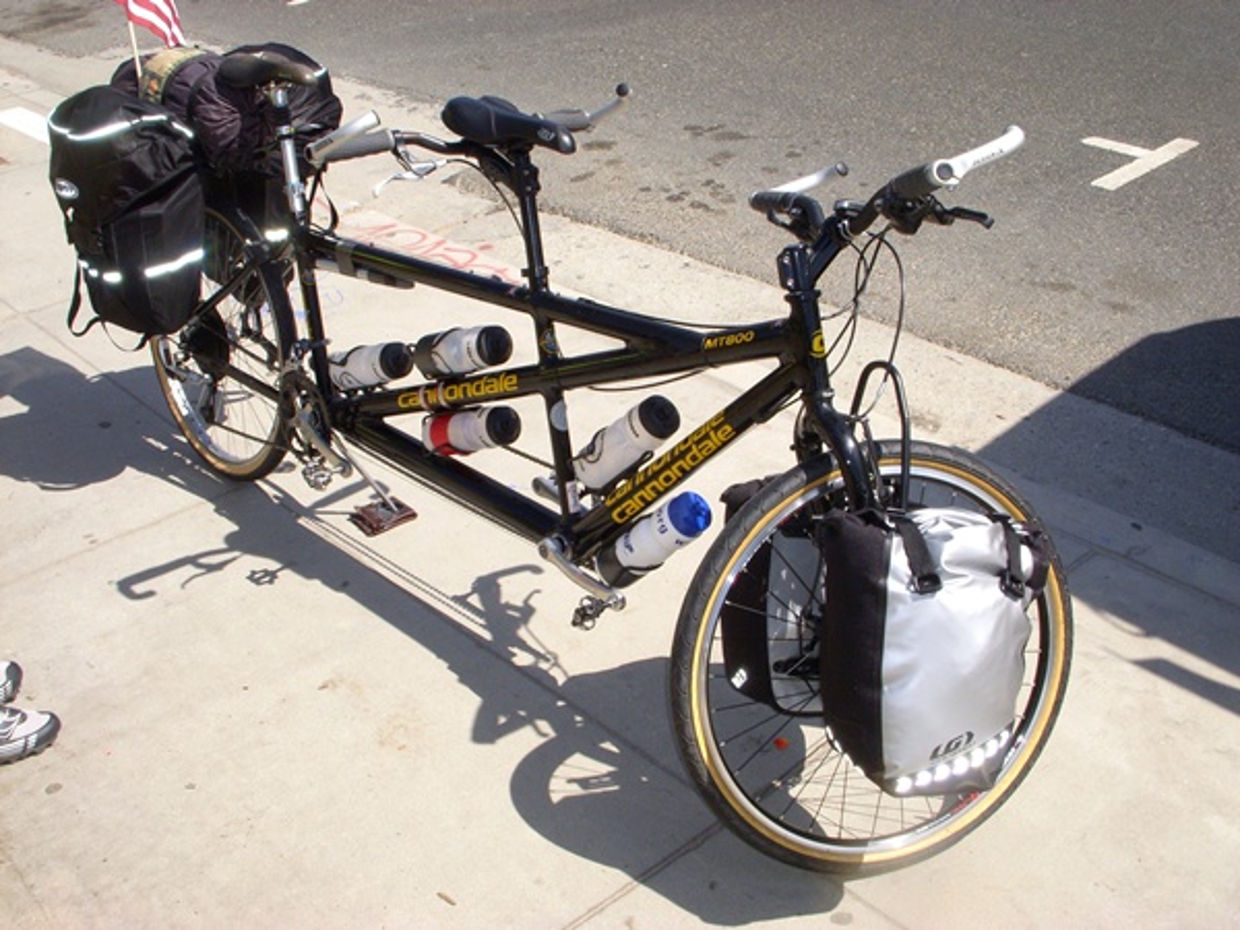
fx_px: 1361
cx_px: 620
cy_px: 465
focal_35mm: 38
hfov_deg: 49.0
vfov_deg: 37.7
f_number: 6.6
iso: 100
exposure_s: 1/400
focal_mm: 6.3
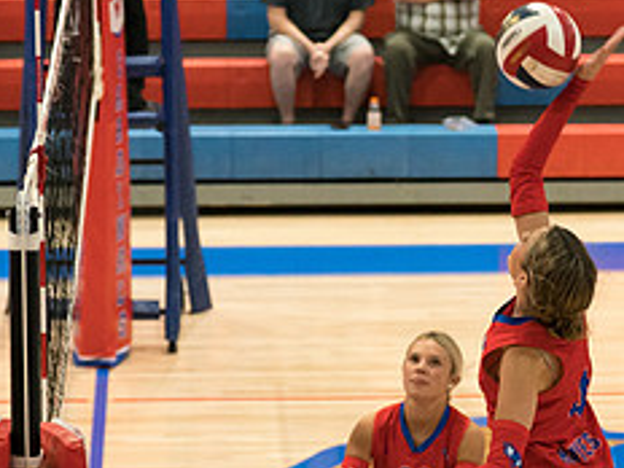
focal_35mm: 244
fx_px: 4398
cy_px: 362
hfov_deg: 8.1
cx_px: 521
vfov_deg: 6.1
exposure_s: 1/1000
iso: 3200
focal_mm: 70
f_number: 2.8
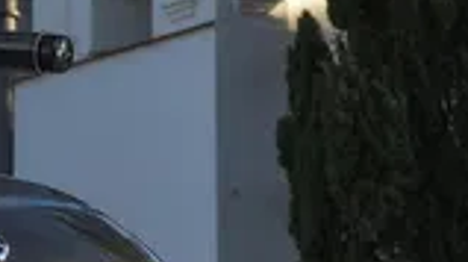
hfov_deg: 8.4
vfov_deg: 4.8
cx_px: -135
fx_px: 3136
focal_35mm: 253
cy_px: 302
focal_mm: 32
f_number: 10
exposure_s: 1/200
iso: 160
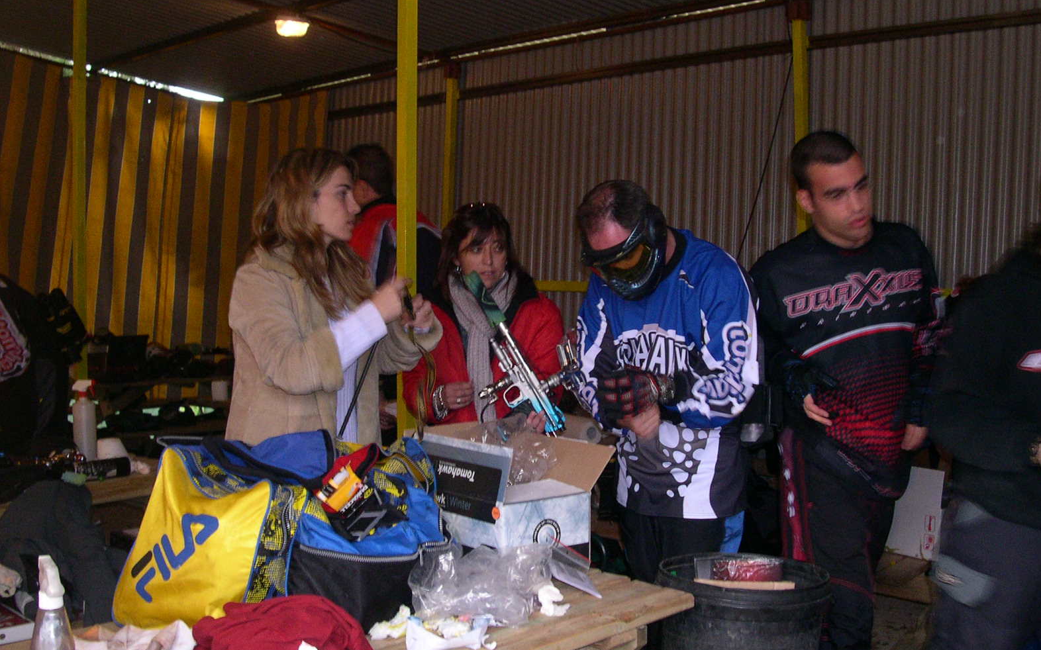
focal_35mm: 41
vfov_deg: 31.2
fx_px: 1163
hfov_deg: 48.2
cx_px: 529
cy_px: 305
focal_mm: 8
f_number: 7.6
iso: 400
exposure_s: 1/30
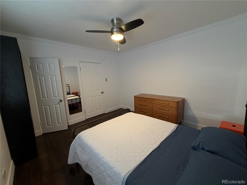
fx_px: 100
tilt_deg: -11.3
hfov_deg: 102.1
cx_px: 124
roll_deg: +1.7
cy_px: 92
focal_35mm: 14
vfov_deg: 85.7
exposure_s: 1/60
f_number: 2.2
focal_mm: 2.22
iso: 200
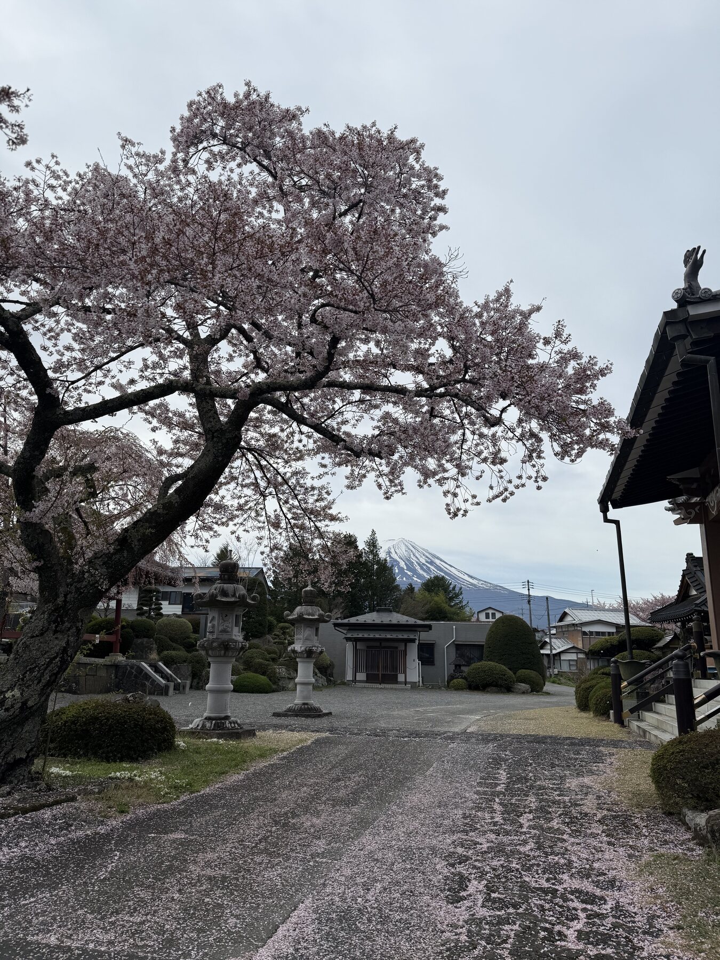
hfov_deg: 56.8
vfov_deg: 71.6
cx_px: 360
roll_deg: -0.9
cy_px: 480
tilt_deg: +15.7
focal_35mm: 24
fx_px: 666
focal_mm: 6.76
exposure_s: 1/4167
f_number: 1.78
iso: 80
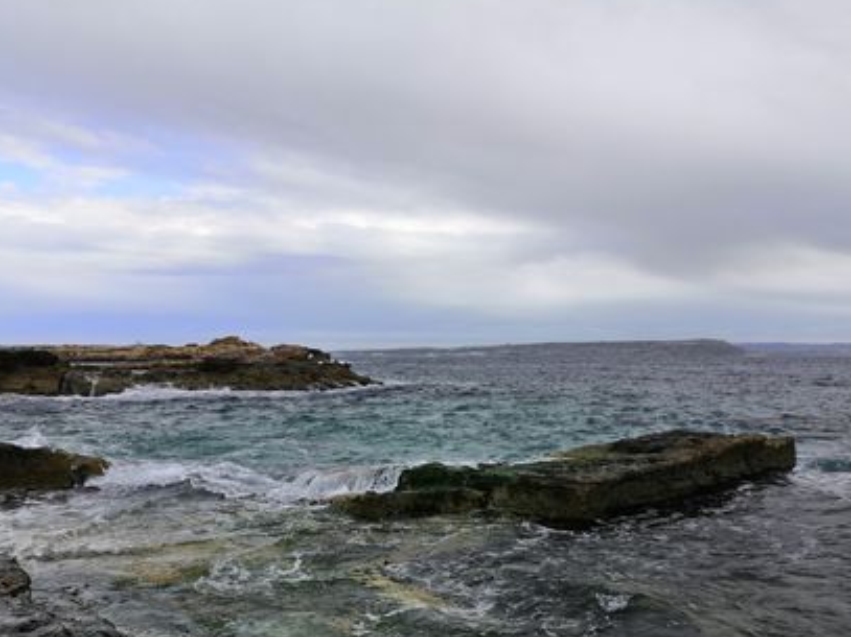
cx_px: 416
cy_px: 376
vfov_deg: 41.6
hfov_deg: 54.0
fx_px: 836
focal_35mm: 34
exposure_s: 1/683
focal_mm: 3.95
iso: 50
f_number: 1.8
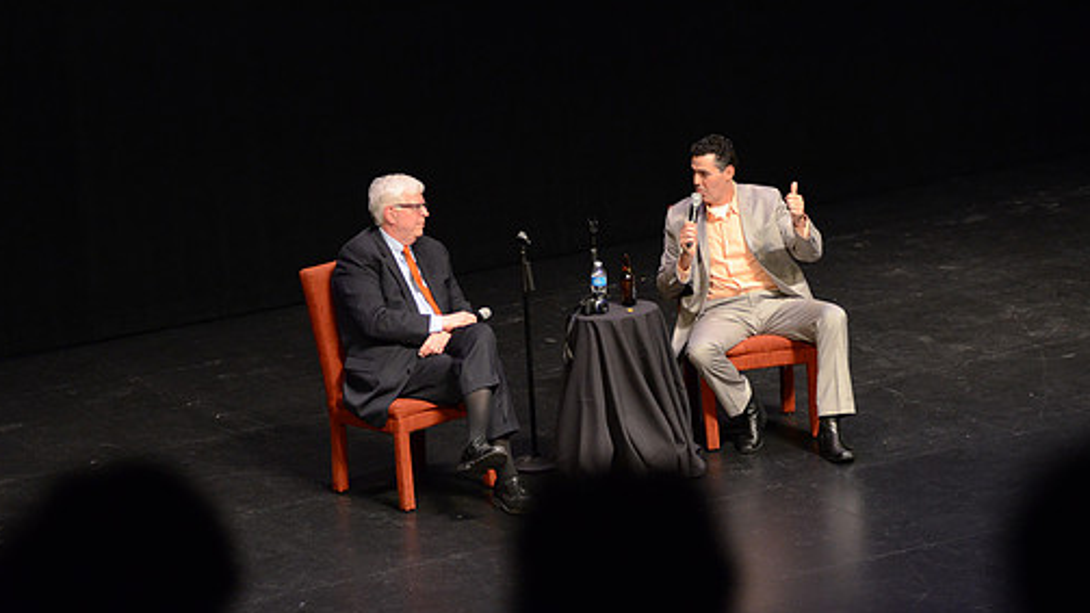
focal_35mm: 217
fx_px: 6272
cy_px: 392
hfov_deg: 9.9
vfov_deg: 5.6
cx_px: 615
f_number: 2.8
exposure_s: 1/160
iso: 2500
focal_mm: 120
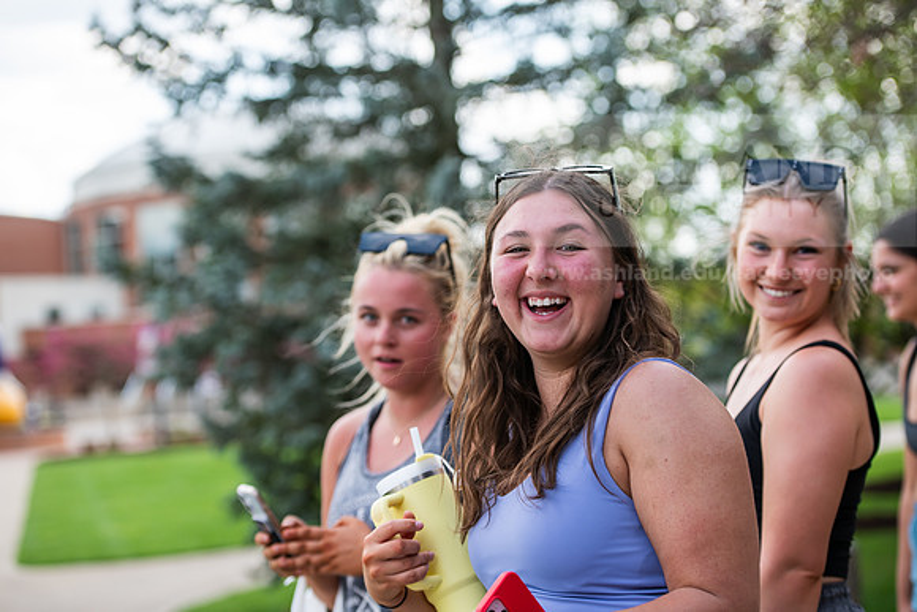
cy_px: 306
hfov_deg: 23.9
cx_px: 458
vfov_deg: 16.1
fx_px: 2166
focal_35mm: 85
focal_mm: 85
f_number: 3.5
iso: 200
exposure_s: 1/500
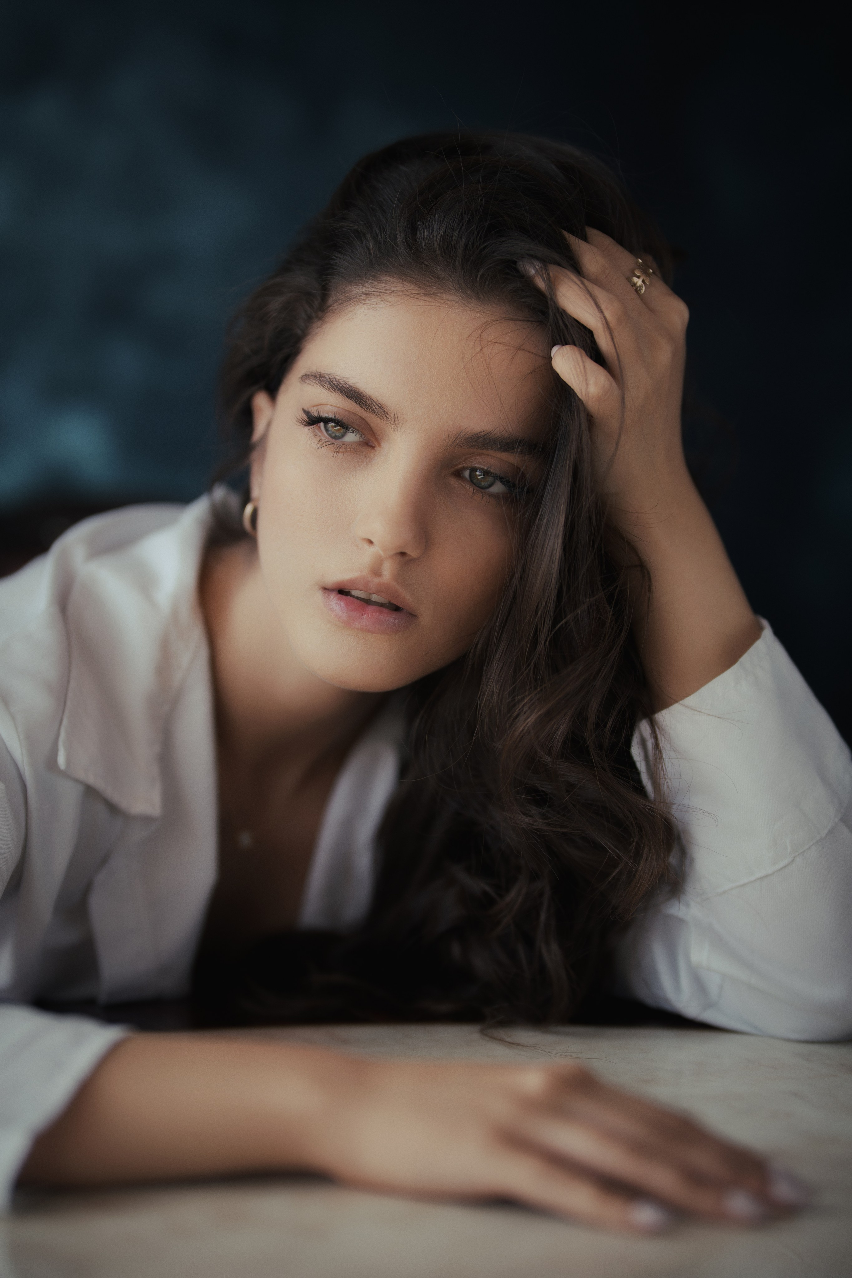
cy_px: 639
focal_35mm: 85
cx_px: 426
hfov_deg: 16.1
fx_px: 3017
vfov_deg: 23.9
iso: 125
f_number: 1.8
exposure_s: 1/800
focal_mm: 85
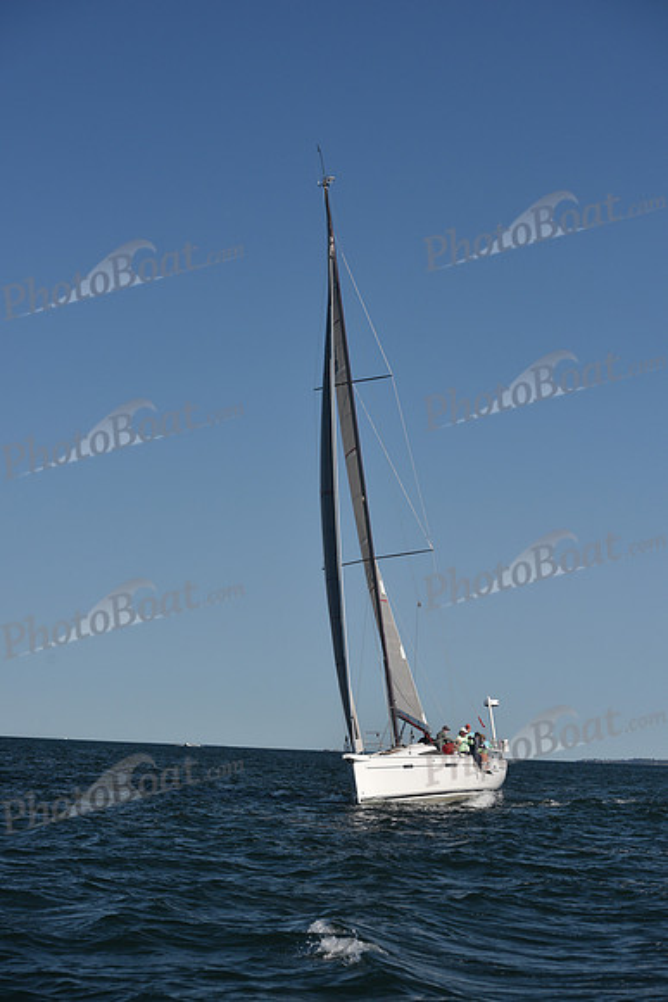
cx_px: 334
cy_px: 501
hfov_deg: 19.5
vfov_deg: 28.8
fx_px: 1947
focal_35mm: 70
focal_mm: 70
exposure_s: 1/1000
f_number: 6.3
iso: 250
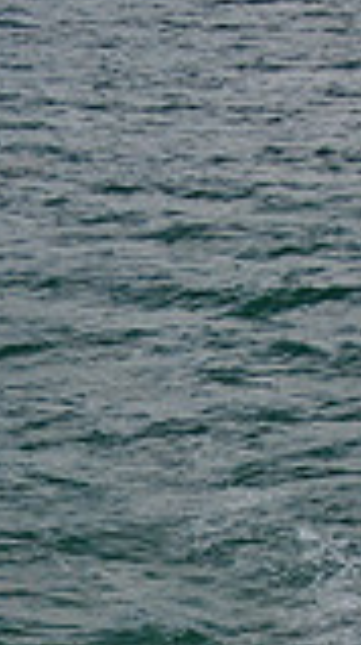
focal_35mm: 191
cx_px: 276
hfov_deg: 6.3
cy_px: 826
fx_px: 3262
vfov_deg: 11.0
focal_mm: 8.6
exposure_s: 1/1000
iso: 100
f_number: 3.8
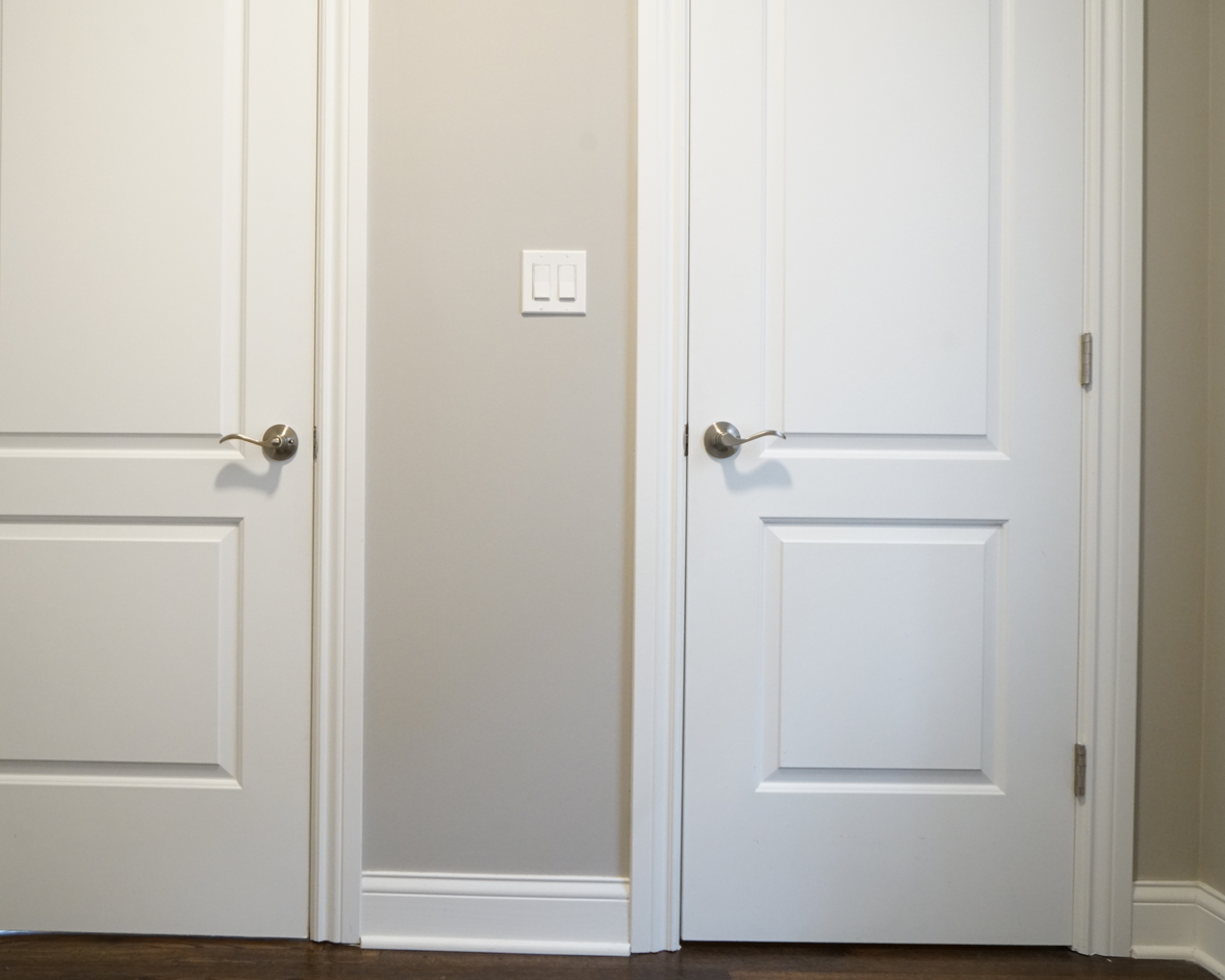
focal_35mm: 31
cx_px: 432
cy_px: 478
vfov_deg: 47.1
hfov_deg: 56.2
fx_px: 1124
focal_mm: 24
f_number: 8
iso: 3200
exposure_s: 1/20
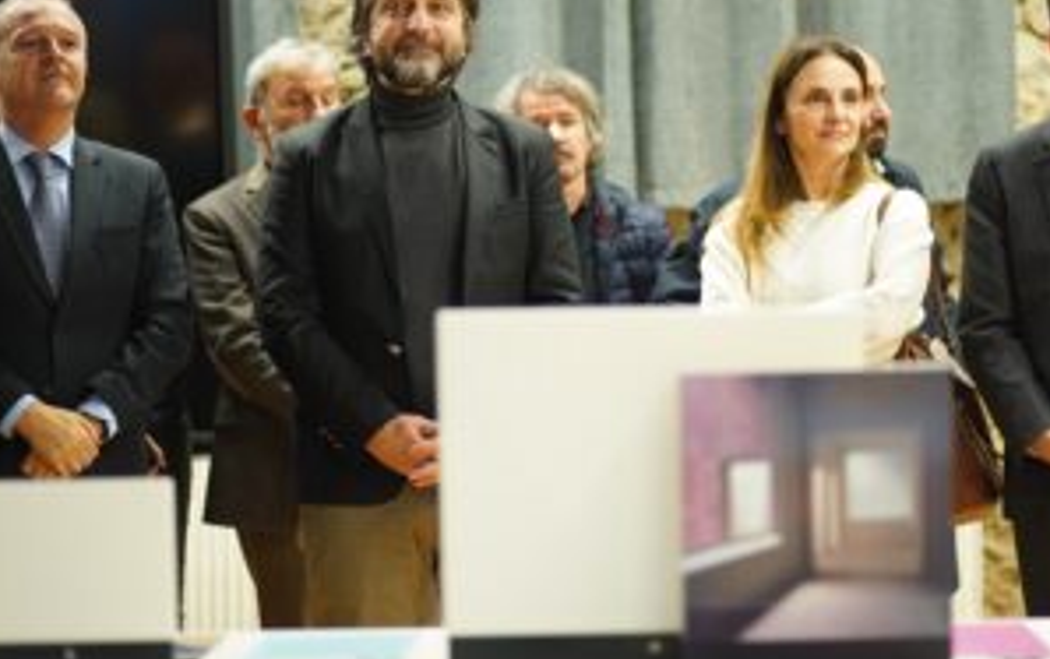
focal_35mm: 116
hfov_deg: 17.9
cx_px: 581
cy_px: 296
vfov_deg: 11.3
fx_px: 3323
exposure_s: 1/60
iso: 1000
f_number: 1.8
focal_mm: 85
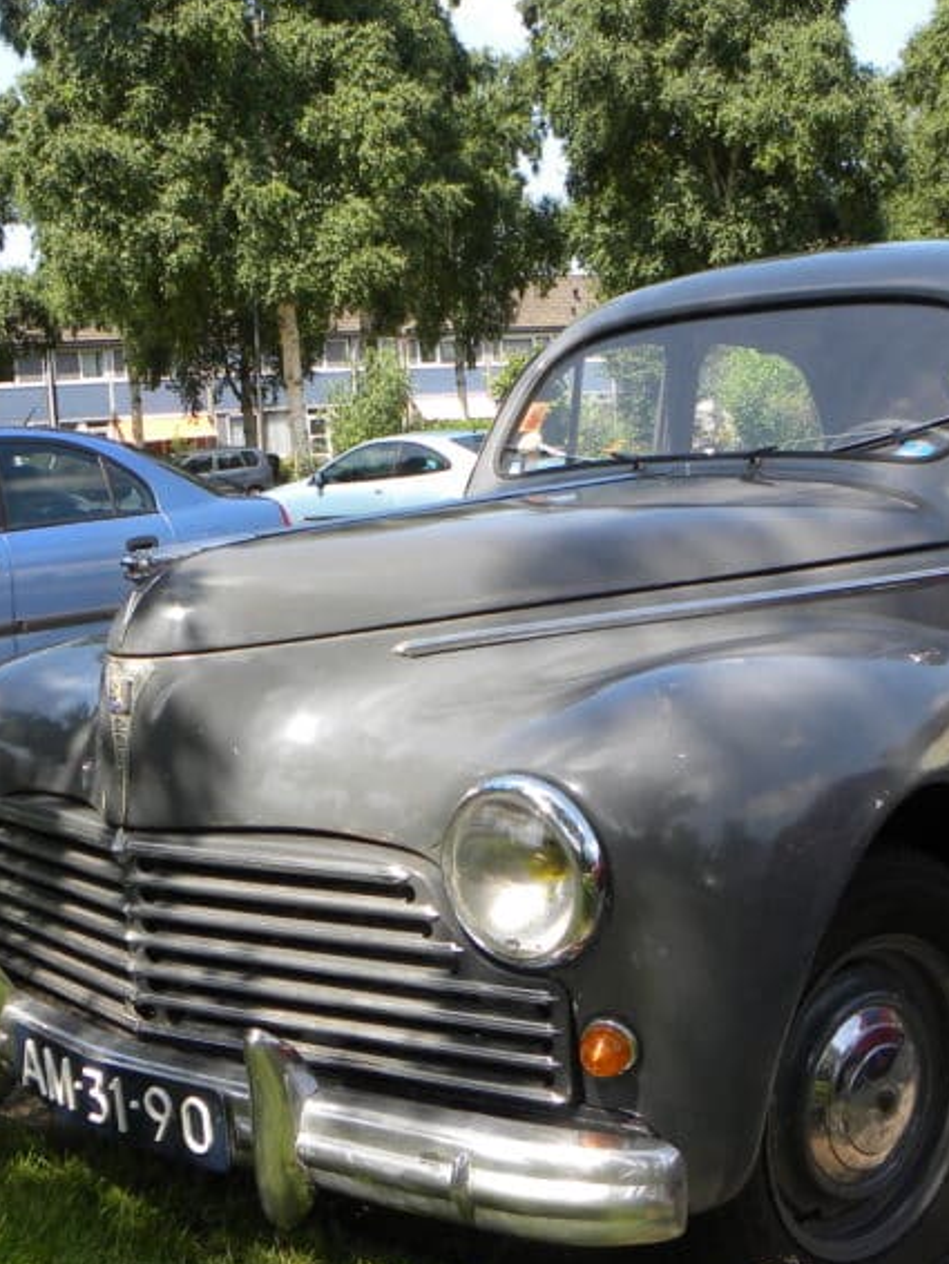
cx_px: 386
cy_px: 683
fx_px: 1717
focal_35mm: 47
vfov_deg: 40.4
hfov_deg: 30.8
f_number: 4.5
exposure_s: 1/198
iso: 64
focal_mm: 4.6
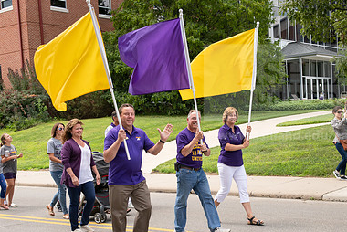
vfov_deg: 23.3
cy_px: 155
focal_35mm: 58
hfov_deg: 34.5
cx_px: 176
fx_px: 559
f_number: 6.3
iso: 320
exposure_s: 1/400
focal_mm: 38
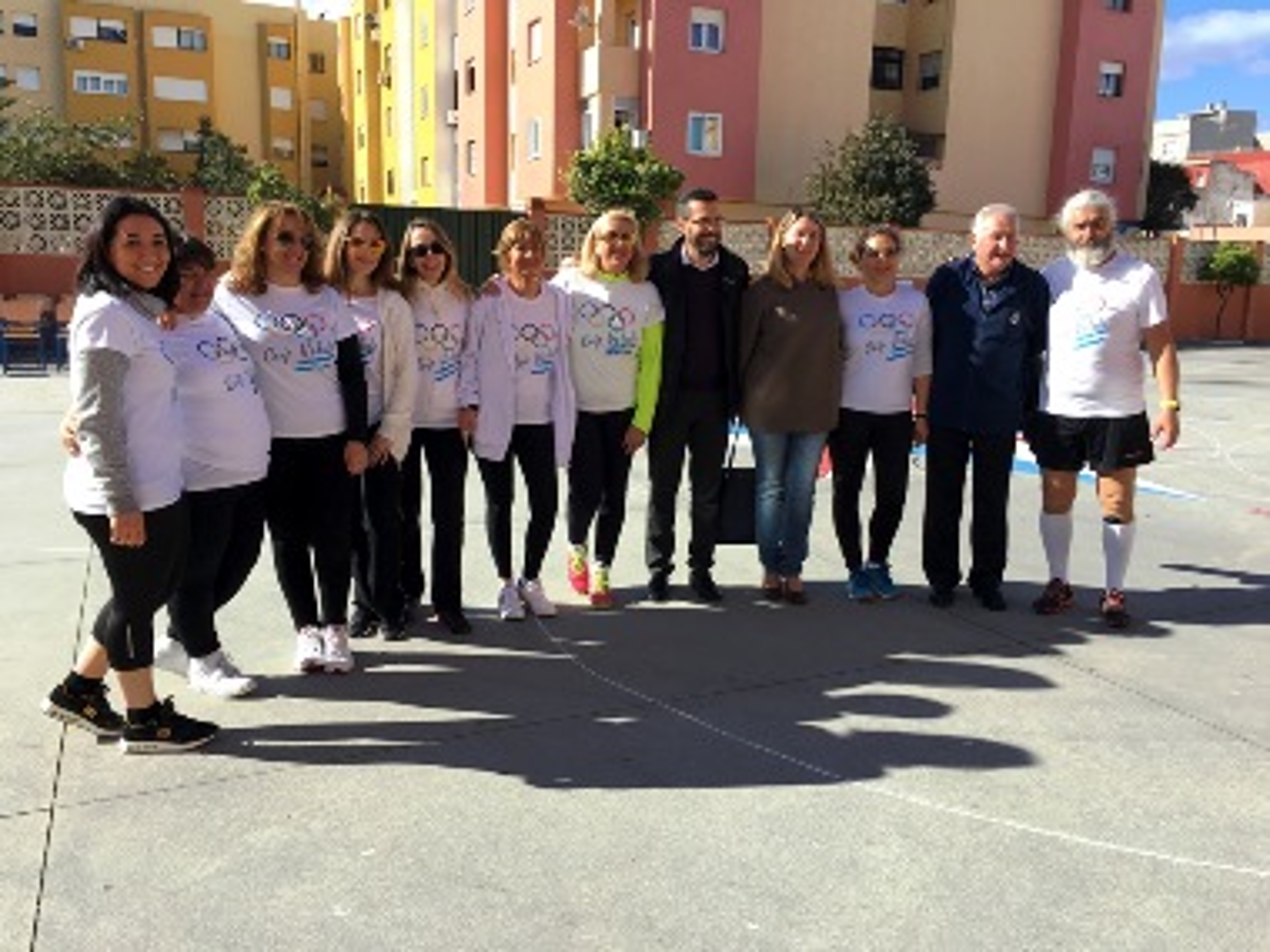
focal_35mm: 29
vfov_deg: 48.2
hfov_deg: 61.7
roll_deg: -1.8
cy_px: 476
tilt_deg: -10.3
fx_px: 1064
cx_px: 635
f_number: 2.2
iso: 25
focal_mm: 4.15
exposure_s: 1/845
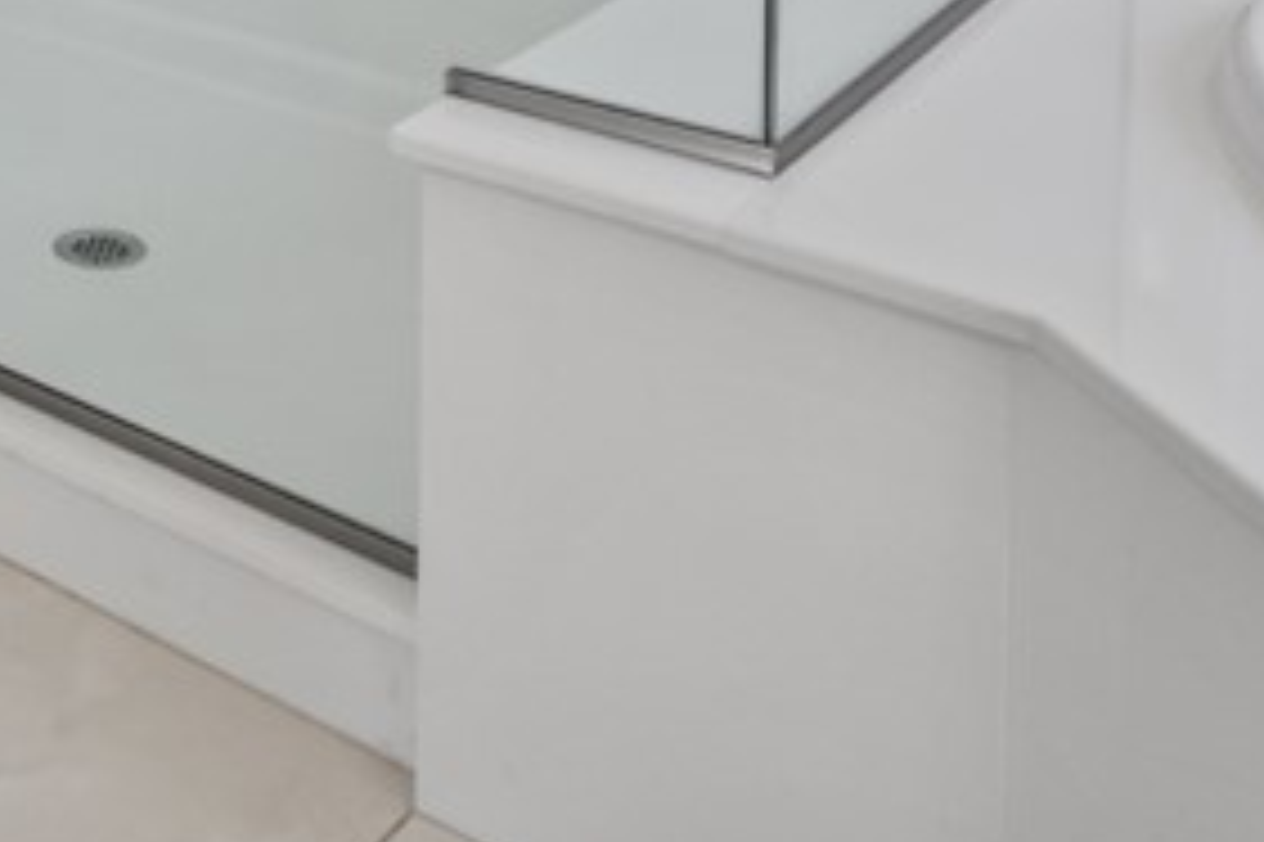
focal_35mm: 58
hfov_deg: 30.8
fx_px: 2035
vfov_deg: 18.1
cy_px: -707
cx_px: -121
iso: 400
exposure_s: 1/20
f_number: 8
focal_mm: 10
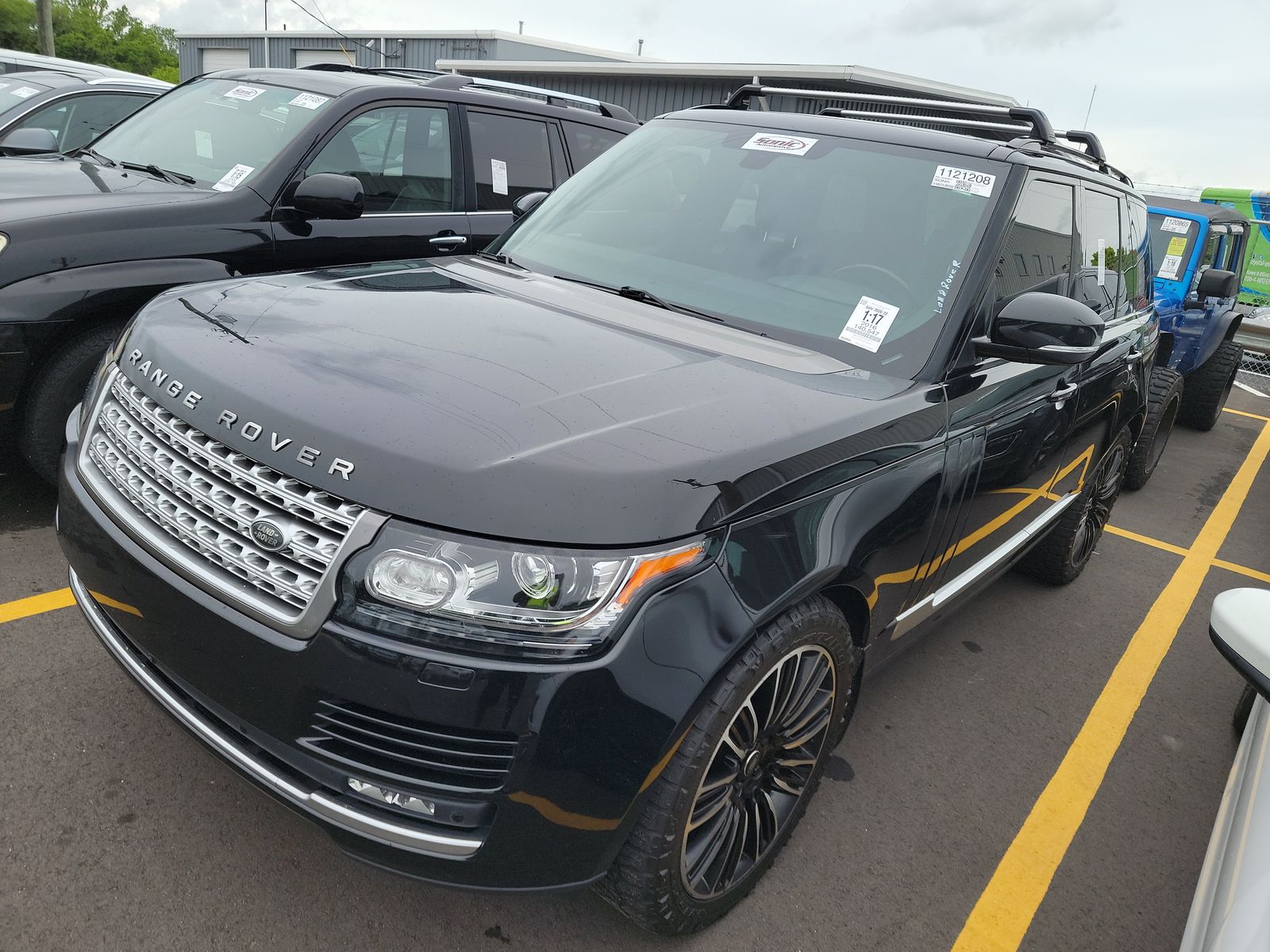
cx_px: 635
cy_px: 476
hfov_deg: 71.6
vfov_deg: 56.8
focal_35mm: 24
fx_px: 881
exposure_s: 1/137
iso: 50
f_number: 1.8
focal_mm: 6.7
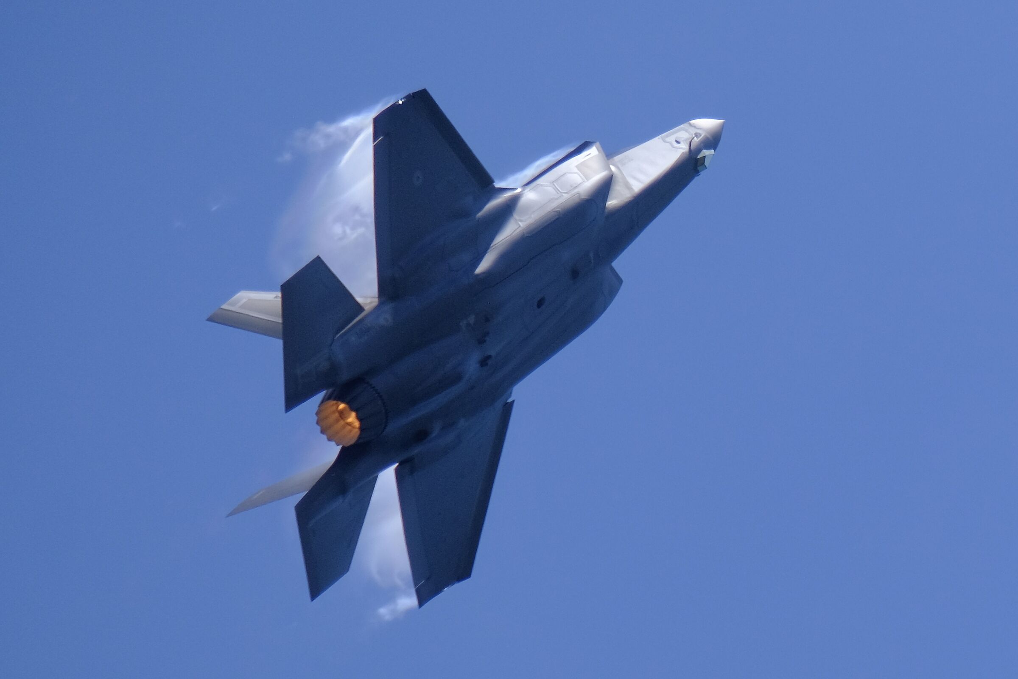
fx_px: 8483
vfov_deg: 4.6
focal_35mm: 300
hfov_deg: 6.9
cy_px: 340
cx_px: 509
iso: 320
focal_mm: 200
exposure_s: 1/2700
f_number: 4.8
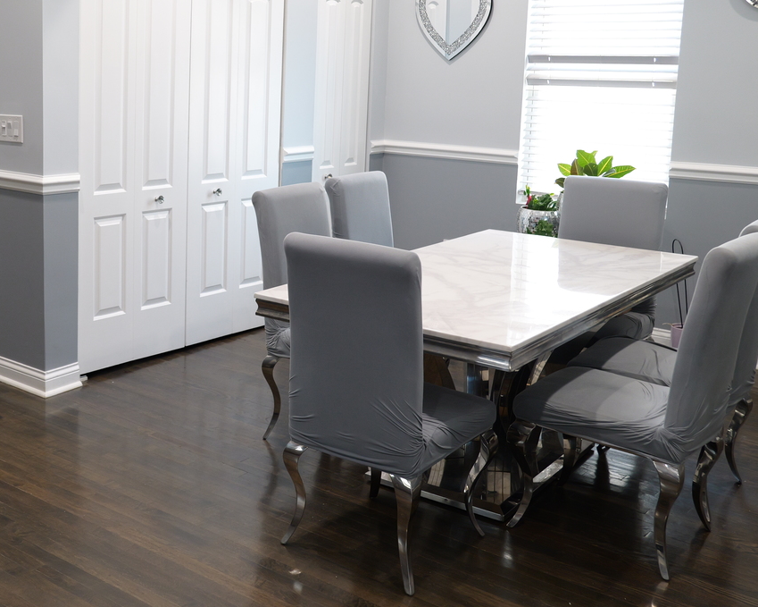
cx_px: 162
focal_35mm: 43
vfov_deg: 34.6
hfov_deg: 41.2
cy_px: 210
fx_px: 965
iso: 1000
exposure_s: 1/50
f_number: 4
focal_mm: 24
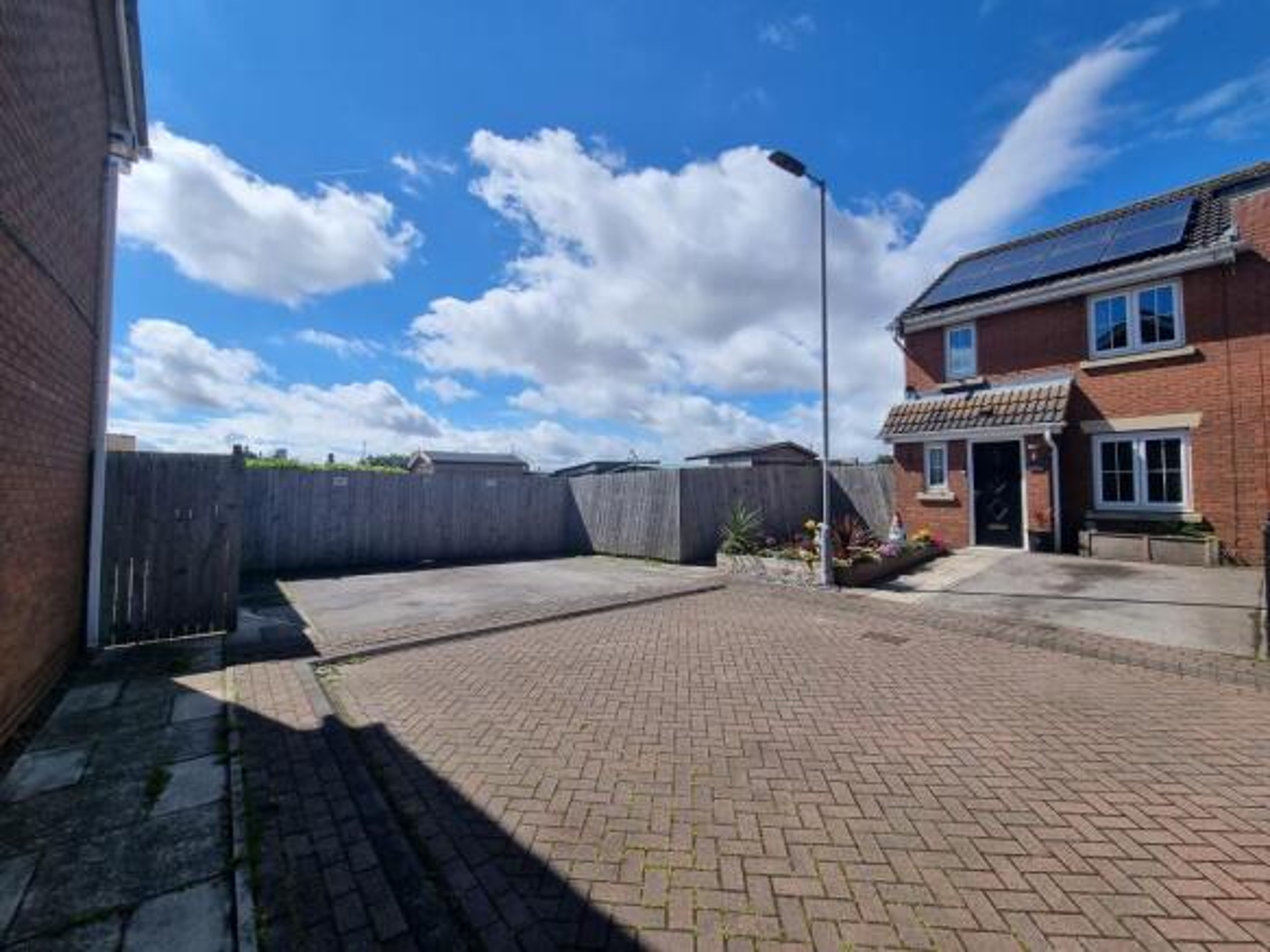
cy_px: 476
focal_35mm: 13
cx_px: 635
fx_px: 477
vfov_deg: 89.9
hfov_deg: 106.2
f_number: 2.2
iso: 50
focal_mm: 2.2
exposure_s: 1/2808
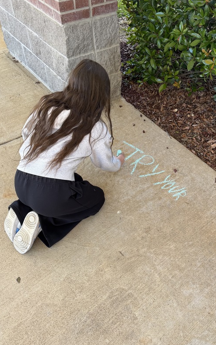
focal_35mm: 33
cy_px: 158
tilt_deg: -46.3
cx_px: 145
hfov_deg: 37.9
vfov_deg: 58.1
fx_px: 311
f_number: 1.78
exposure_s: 1/399
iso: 80
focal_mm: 6.76
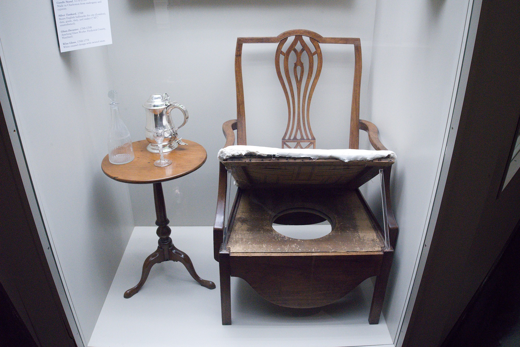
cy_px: 174
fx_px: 404
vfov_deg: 46.4
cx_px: 260
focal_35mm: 28
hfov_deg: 65.5
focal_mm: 28
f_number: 16
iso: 10000
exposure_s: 1/80
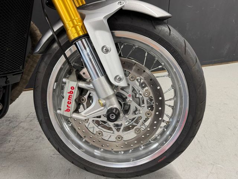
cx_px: 119
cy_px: 90
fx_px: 165
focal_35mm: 24
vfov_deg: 56.8
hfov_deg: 71.6
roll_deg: +2.7
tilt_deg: -26.4
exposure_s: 1/50
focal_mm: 6.76
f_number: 1.78
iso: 160
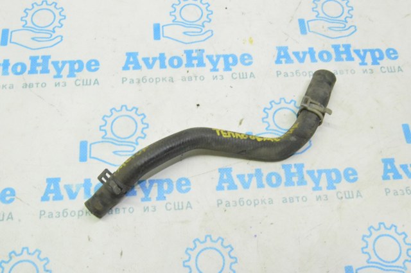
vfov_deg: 34.1
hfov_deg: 49.6
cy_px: 136
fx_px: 445
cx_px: 206
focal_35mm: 39
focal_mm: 26
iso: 6400
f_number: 20
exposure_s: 1/20
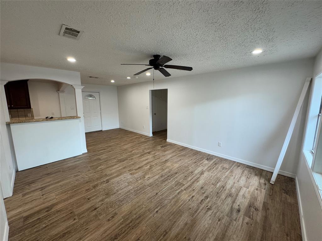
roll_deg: +0.0
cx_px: 161
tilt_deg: -9.1
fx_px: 130
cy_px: 120
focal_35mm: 14
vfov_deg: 85.7
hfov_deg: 102.1
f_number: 2.2
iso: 160
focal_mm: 2.22
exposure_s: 1/120
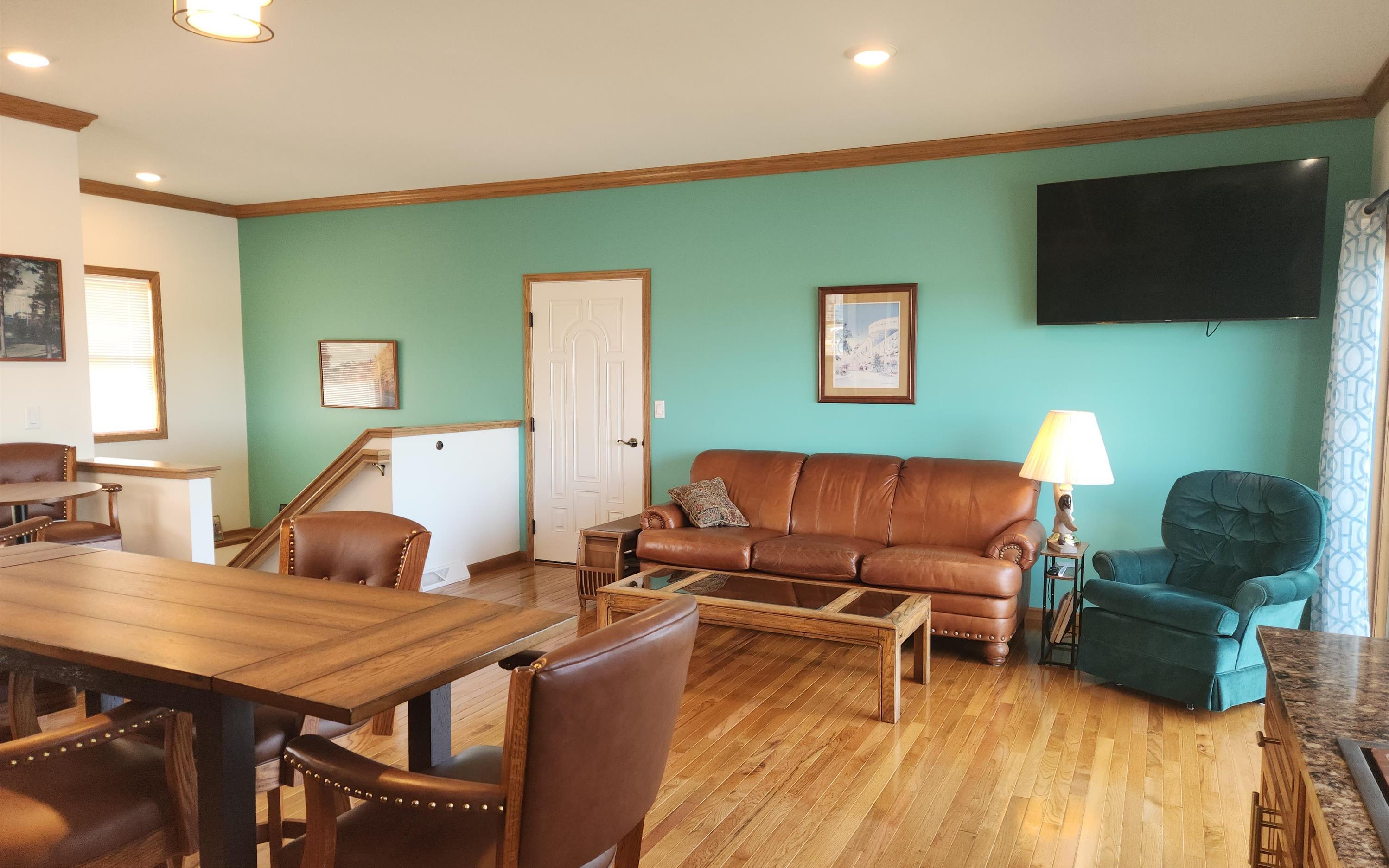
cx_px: 712
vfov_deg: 49.3
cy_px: 456
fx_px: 946
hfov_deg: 72.5
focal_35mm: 25
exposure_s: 1/60
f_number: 1.8
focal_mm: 5.4
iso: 64
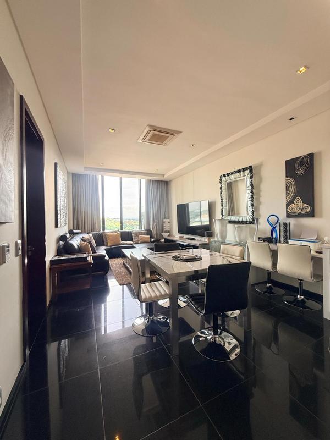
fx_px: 178
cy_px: 220
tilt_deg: +0.1
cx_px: 165
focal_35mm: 14
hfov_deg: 85.7
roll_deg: +0.3
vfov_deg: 102.1
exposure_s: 1/130
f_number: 2.2
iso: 64
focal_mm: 2.22
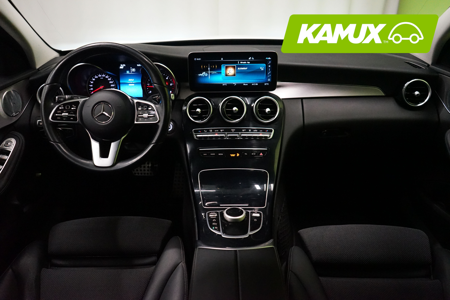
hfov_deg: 65.5
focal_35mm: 28
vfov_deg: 46.4
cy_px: 150
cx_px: 225
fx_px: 350
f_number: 3.5
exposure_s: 1/160
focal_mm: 28
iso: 6400
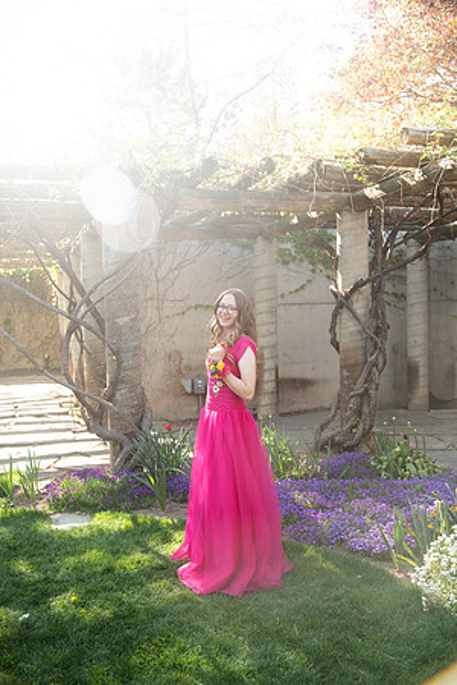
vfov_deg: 58.7
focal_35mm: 32
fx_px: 609
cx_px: 228
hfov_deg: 41.1
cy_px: 342
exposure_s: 1/125
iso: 250
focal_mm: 32
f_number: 4
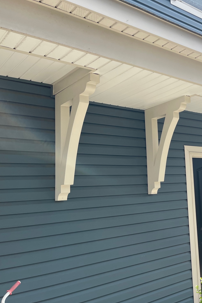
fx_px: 311
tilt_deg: +7.3
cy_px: 149
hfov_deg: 33.3
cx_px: 196
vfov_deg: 51.9
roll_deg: +3.6
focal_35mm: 37
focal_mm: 5.1
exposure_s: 1/1140
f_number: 1.6
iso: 32
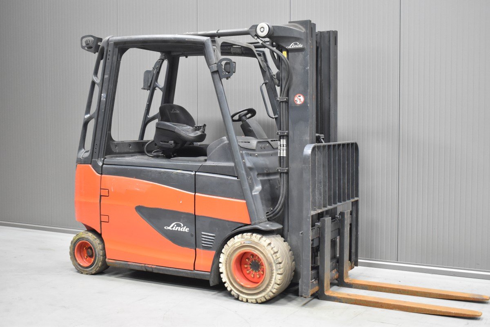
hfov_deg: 43.6
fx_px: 612
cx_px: 245
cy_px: 164
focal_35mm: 45
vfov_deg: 29.9
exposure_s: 1/40
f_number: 4.5
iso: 2000
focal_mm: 30
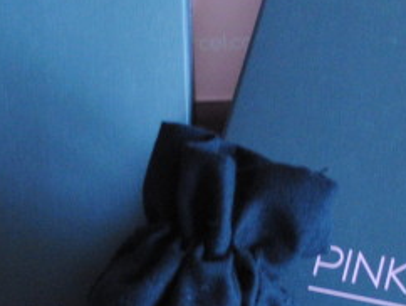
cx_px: 200
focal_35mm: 122
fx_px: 1432
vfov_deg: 12.0
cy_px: 324
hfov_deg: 16.1
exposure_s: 1/30
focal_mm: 20
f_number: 3.8
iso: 800
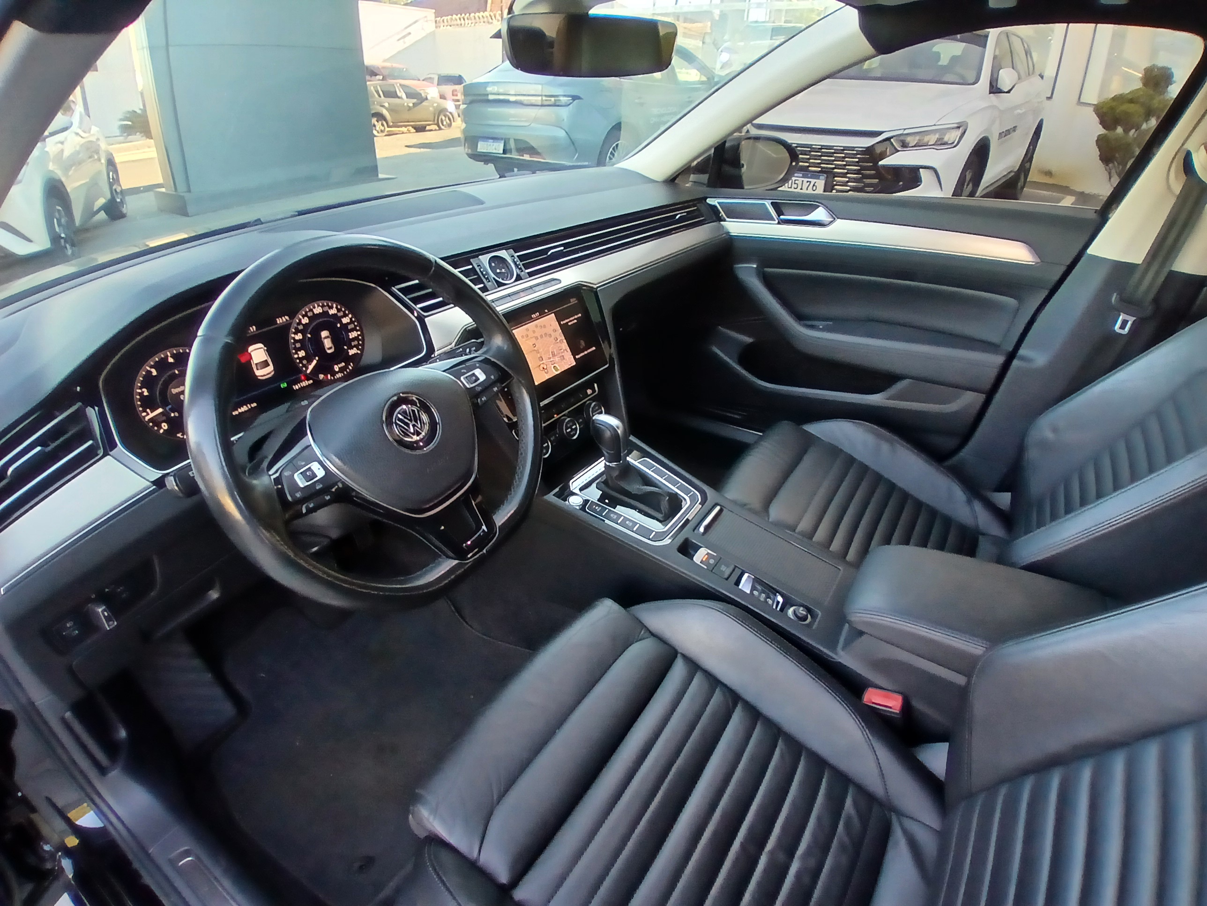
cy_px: 453
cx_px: 604
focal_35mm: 17
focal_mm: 1.4
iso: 80
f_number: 2.2
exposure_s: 1/40
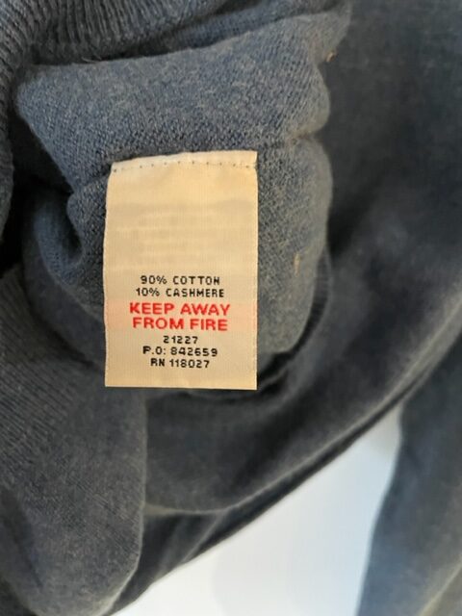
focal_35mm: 26
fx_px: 463
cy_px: 308
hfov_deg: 53.1
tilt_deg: -31.4
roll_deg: -8.9
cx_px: 231
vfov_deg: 67.3
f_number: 1.6
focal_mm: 4.2
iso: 500
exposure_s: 1/25
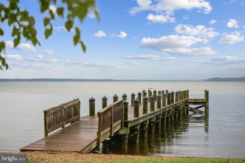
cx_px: 122
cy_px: 82
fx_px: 476
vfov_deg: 19.5
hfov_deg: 28.8
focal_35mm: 70
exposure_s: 1/200
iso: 250
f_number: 2.8
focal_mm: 70
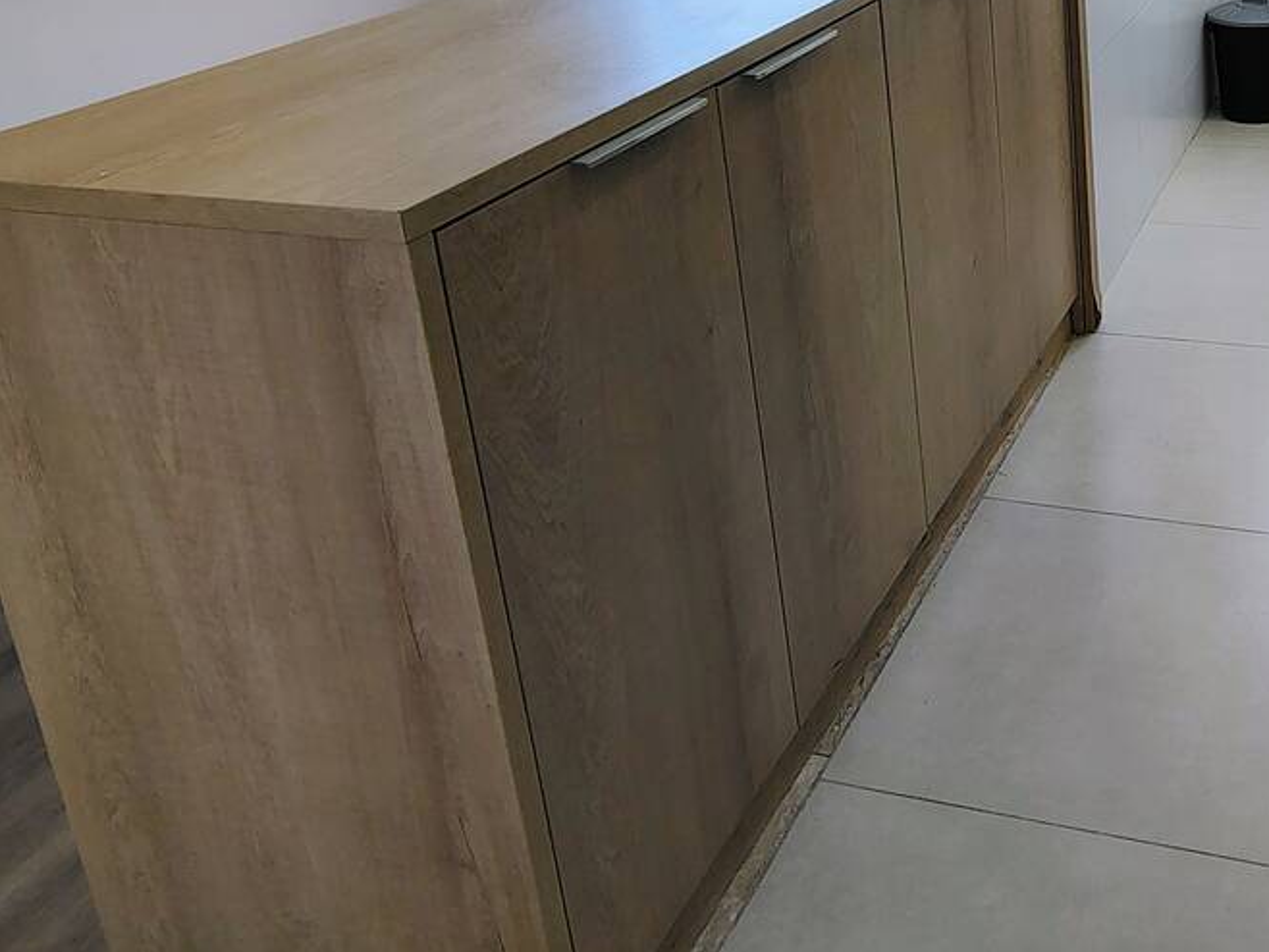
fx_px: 1284
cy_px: 37
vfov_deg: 37.2
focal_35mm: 35
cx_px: 1076
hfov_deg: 48.5
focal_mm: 2.13
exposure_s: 1/60
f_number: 2.2
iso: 174
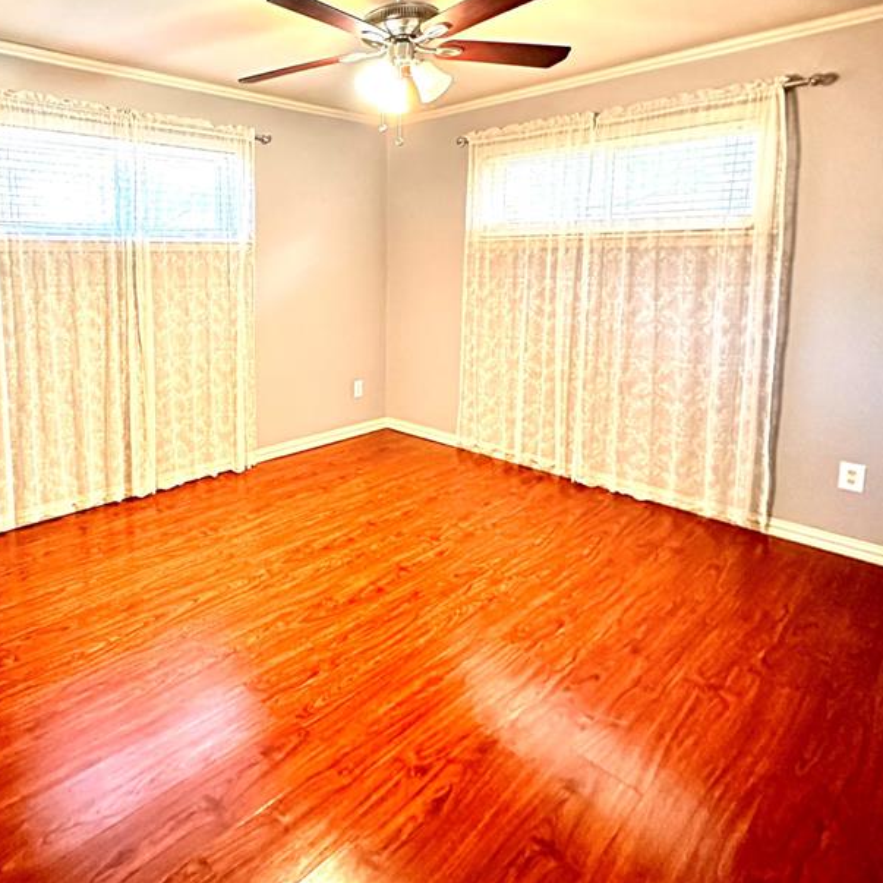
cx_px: 261
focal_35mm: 21
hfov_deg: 69.0
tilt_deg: -5.5
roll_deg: +0.5
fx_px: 606
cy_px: 324
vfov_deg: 70.8
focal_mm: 2.22
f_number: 2.2
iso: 1600
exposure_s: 1/30
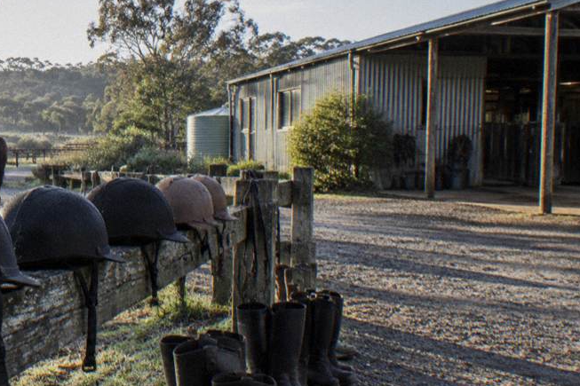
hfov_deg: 26.7
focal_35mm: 75
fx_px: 1208
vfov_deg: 18.1
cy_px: 260
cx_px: 163
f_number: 4
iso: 800
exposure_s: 1/2000
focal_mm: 49
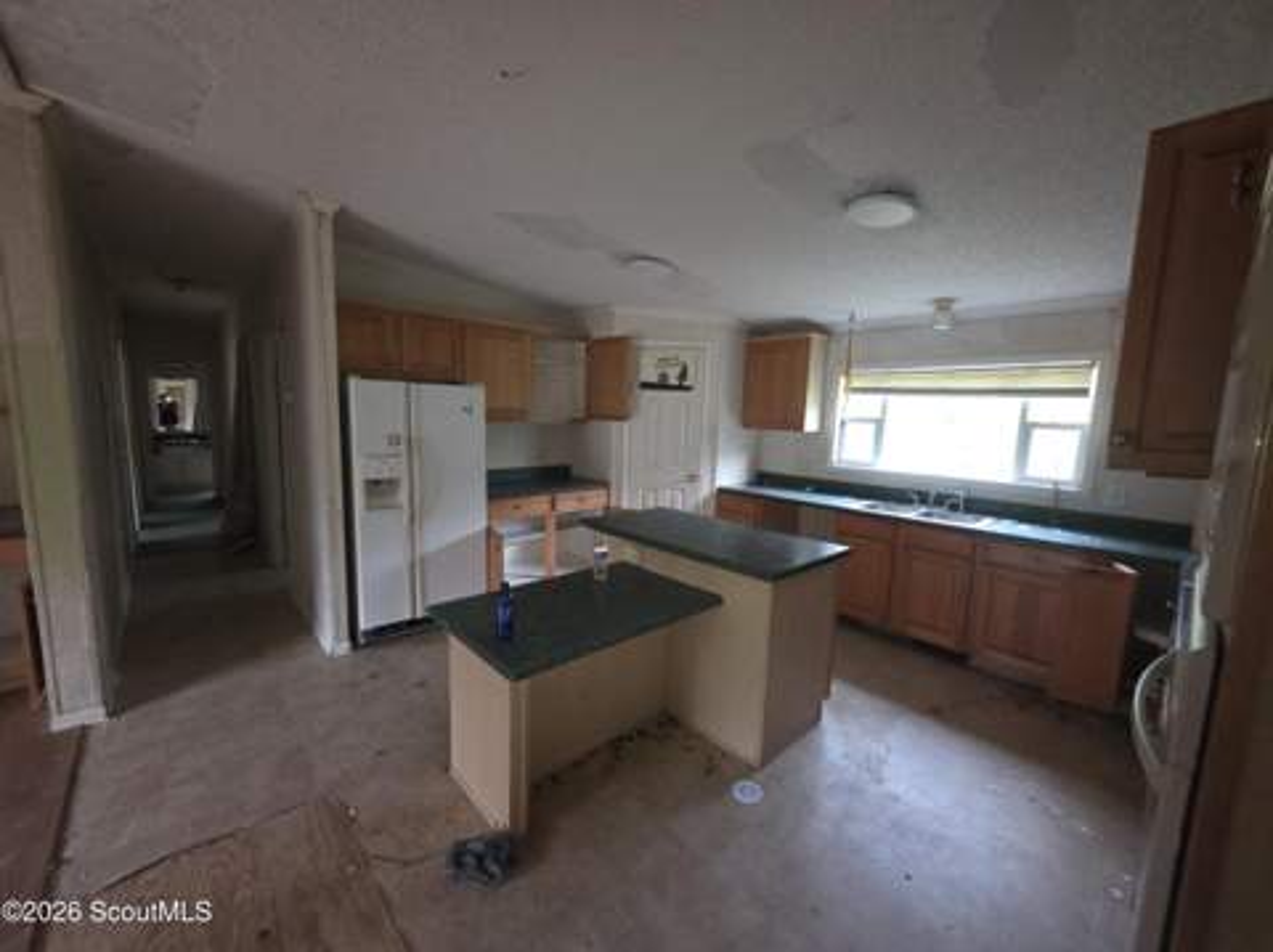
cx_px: 636
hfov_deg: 106.2
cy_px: 476
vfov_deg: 89.8
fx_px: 478
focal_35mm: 13
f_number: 1.9
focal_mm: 2.2
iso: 250
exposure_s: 1/30
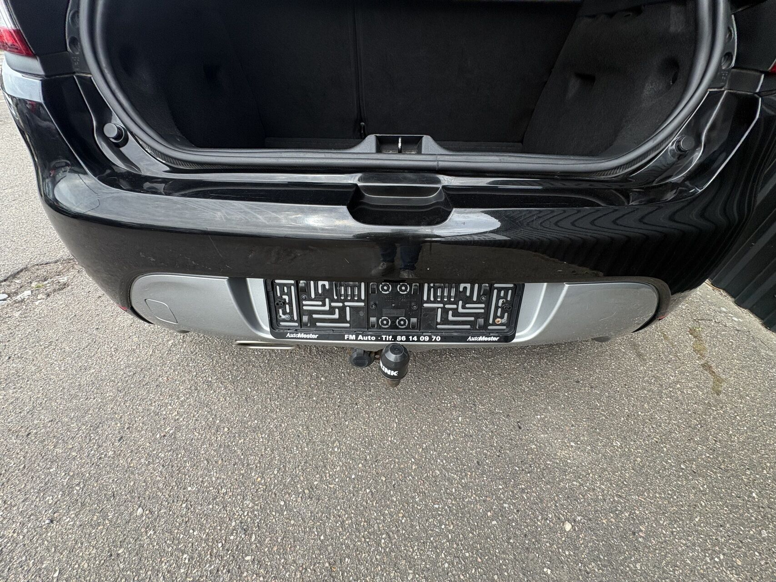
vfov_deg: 85.7
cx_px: 388
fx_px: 314
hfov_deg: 102.1
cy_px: 291
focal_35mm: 14
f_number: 2.2
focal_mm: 2.22
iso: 40
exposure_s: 1/362
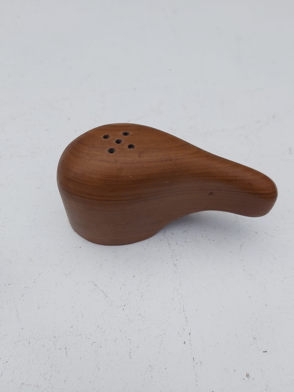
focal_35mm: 26
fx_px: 294
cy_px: 196
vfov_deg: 67.3
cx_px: 147
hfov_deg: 53.1
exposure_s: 1/1203
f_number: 1.7
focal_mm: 3.92
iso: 64
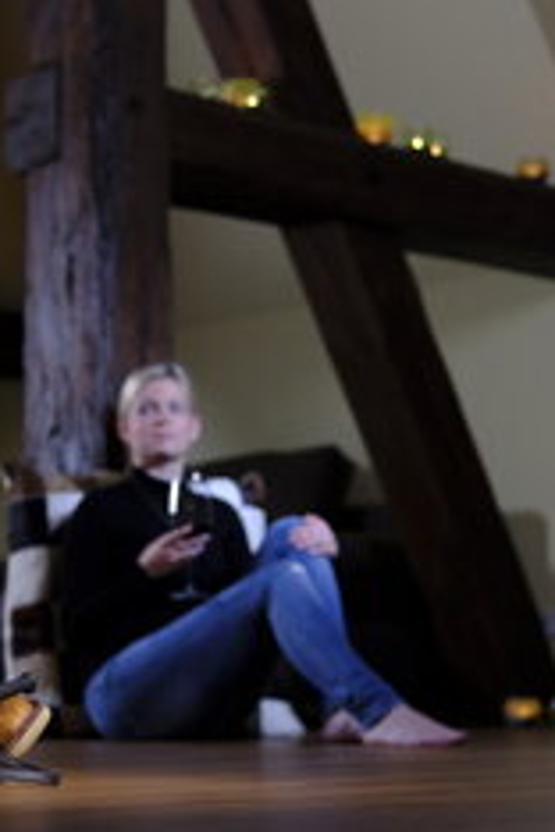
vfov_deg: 22.9
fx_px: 2058
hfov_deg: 15.3
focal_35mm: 89
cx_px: 192
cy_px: 356
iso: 200
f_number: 4.5
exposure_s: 1/4
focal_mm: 63
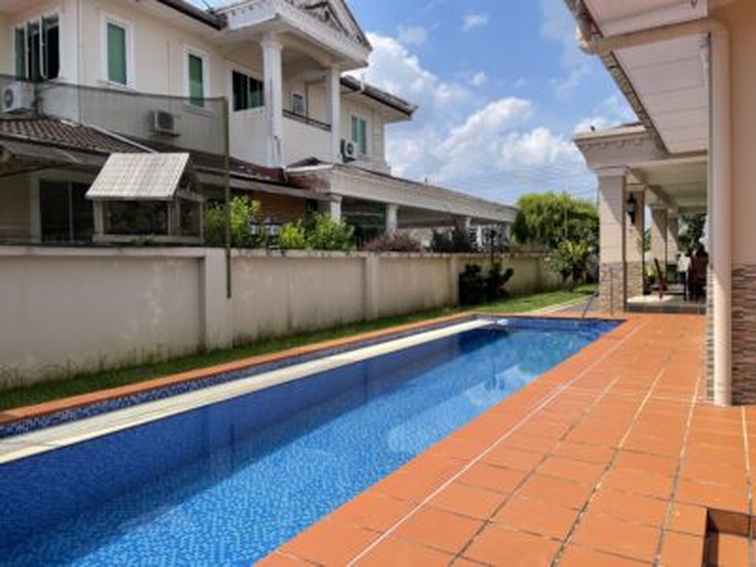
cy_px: 284
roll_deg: +0.2
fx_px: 546
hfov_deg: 69.4
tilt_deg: -2.3
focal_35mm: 25
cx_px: 378
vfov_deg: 54.9
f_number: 1.6
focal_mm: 5.1
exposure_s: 1/3448
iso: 32
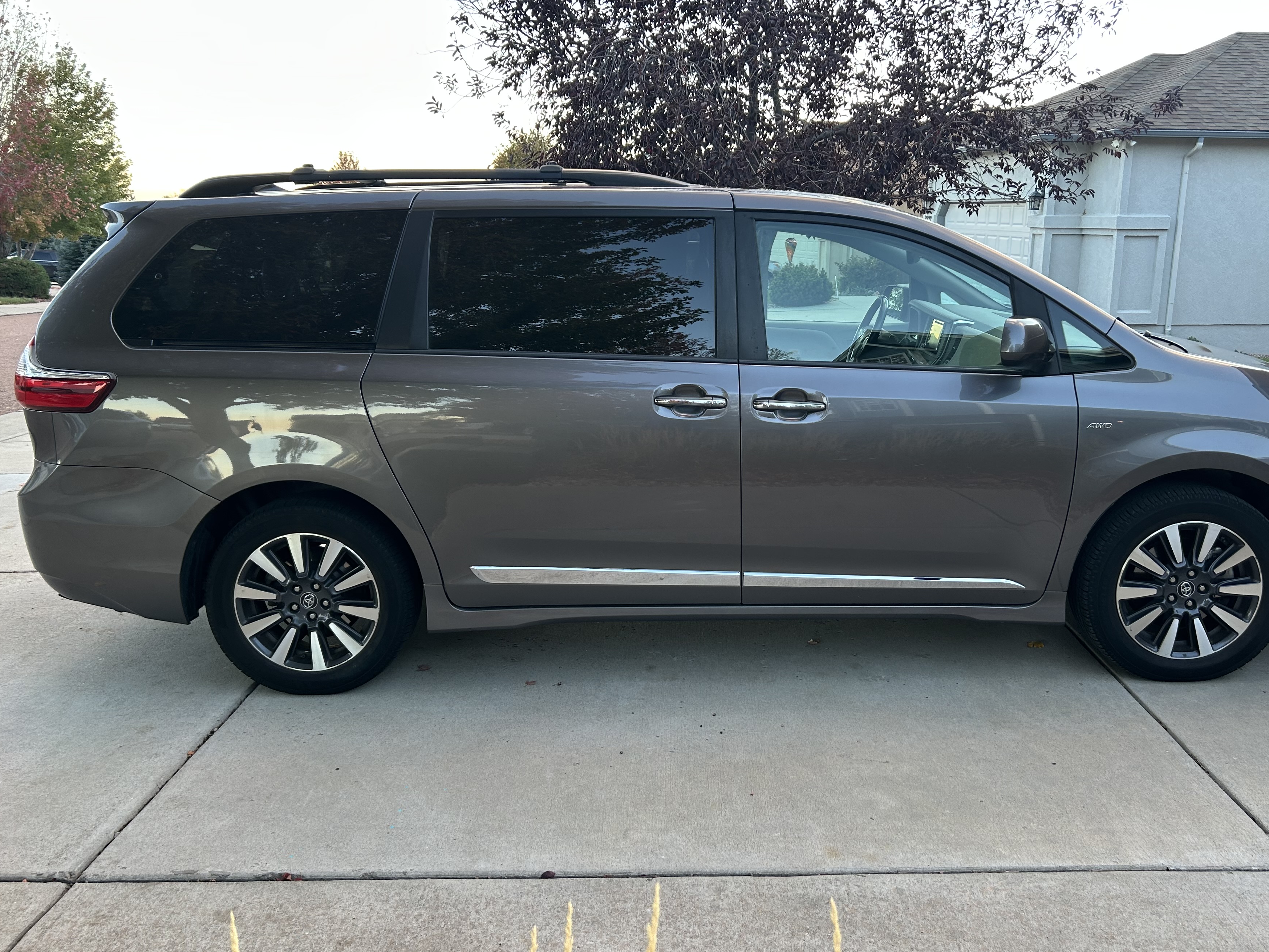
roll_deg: -0.5
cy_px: 454
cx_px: 688
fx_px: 1100
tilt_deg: -11.7
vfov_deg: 46.8
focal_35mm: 30
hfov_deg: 59.9
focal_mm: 5.7
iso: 64
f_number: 1.5
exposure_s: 1/121
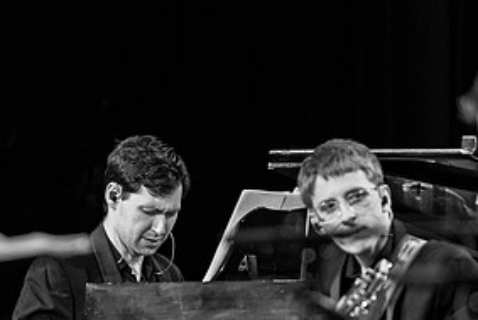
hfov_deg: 4.7
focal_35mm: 434
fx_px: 5765
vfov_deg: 3.2
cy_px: 258
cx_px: 353
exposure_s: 1/320
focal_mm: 200
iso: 2500
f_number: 2.8
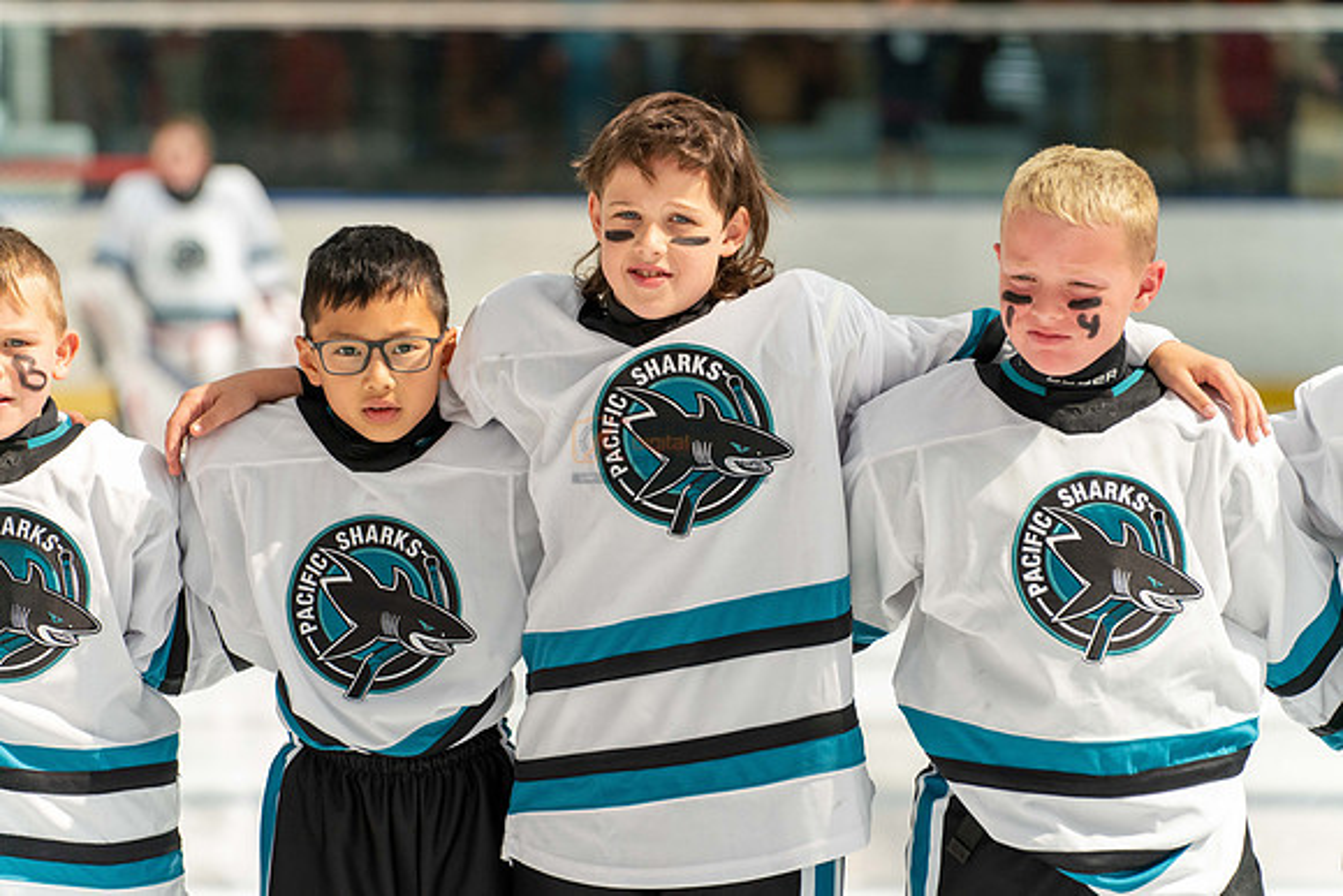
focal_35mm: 150
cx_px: 672
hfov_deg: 13.7
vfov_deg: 9.2
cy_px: 448
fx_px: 5597
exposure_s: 1/2500
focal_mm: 150
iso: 1600
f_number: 3.5
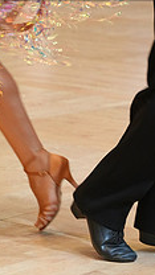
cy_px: -42
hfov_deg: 5.9
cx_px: 177
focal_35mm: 205
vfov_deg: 10.4
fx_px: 1498
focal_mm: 70
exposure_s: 1/160
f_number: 4
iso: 2500
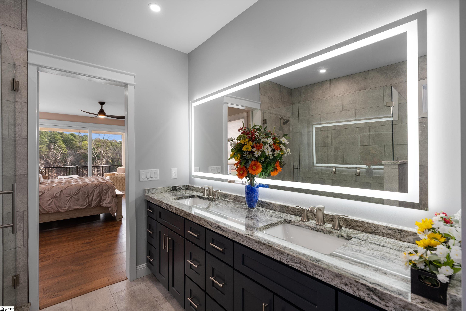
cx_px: 233
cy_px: 156
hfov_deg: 96.7
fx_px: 207
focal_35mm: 16
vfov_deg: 73.8
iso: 200
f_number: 8
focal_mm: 16
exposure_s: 1/8
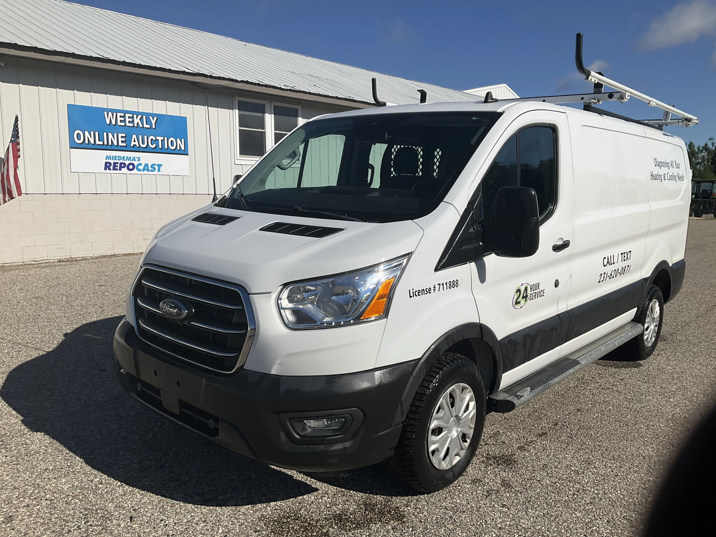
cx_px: 358
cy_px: 268
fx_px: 600
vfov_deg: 48.2
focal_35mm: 29
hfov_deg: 61.7
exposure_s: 1/4785
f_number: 1.8
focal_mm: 3
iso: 25
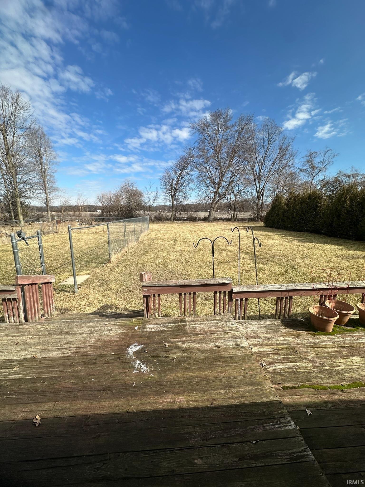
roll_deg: +0.3
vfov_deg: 102.1
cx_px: 182
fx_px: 197
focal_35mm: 14
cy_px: 244
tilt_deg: -10.0
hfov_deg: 85.7
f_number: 2.2
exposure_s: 1/1984
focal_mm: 2.22
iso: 50
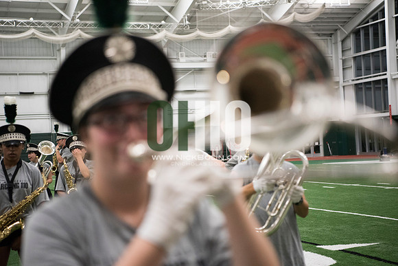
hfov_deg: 28.8
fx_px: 774
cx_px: 199
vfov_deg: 19.5
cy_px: 133
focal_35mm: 70
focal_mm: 70
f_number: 3.2
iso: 3200
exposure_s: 1/200
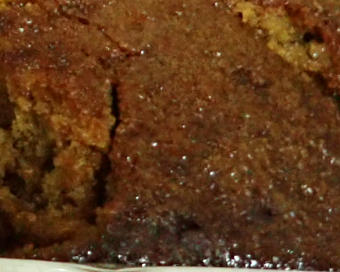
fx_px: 1329
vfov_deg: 11.6
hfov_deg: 13.3
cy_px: -8
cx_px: -242
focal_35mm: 132
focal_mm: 4.5
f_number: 2
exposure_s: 1/15
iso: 800
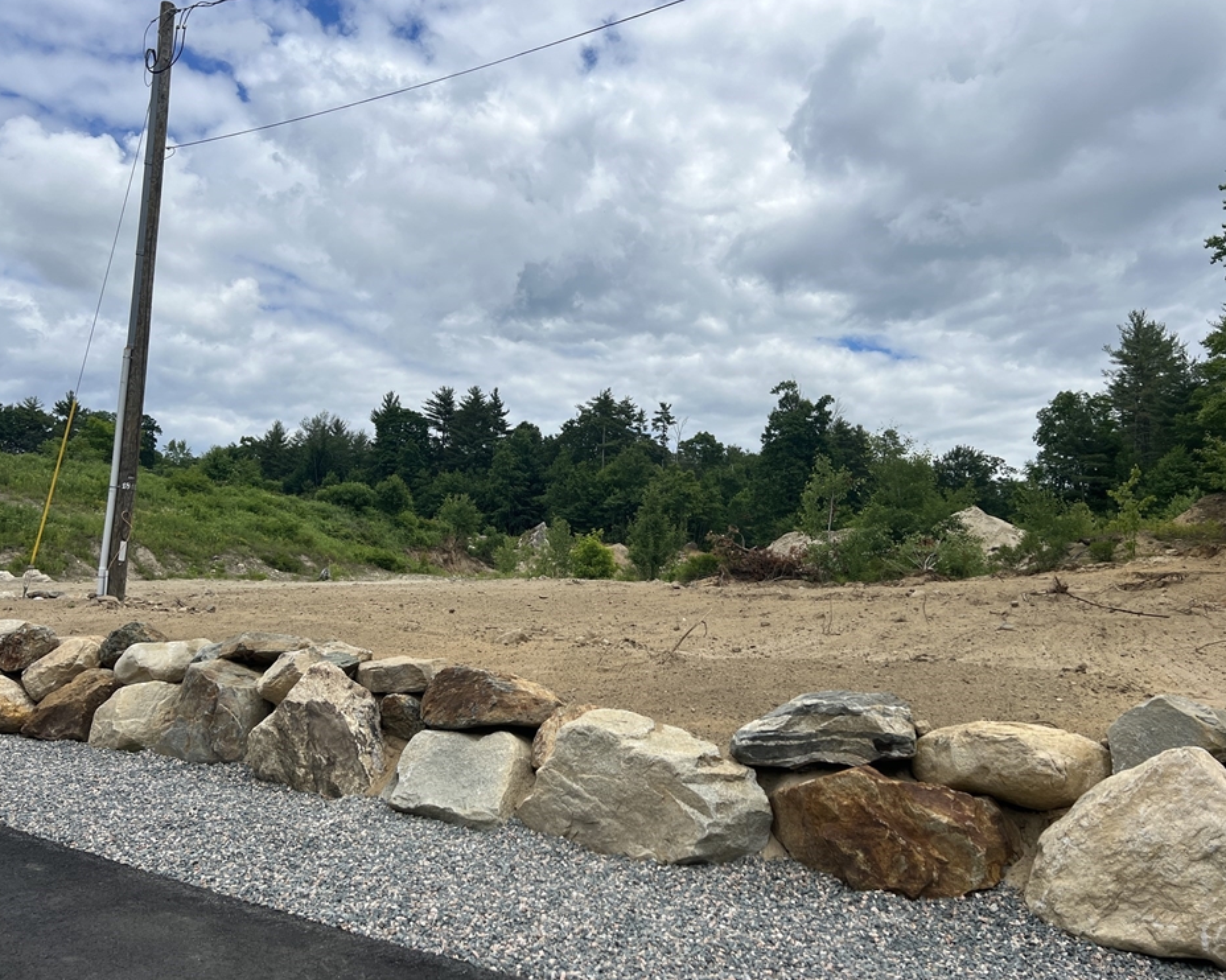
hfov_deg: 62.2
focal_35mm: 28
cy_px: 477
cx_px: 596
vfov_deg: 51.5
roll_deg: -3.4
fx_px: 1016
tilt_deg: +7.8
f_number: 1.5
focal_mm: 5.7
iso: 50
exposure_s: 1/7463
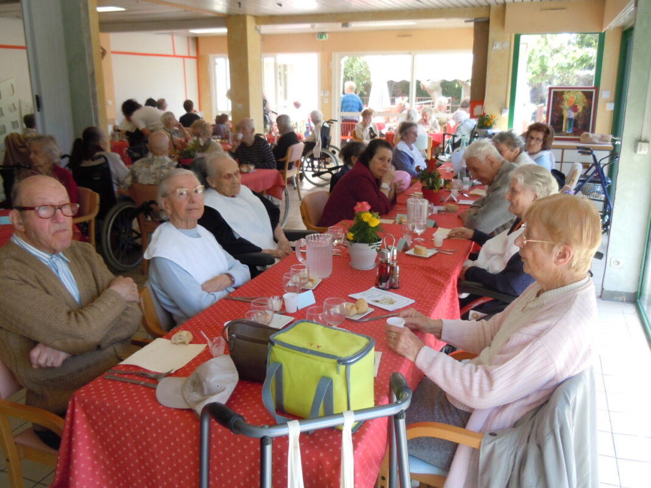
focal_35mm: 30
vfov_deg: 46.8
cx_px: 326
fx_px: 564
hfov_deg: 60.0
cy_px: 244
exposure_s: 1/60
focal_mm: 5.4
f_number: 3.5
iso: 160
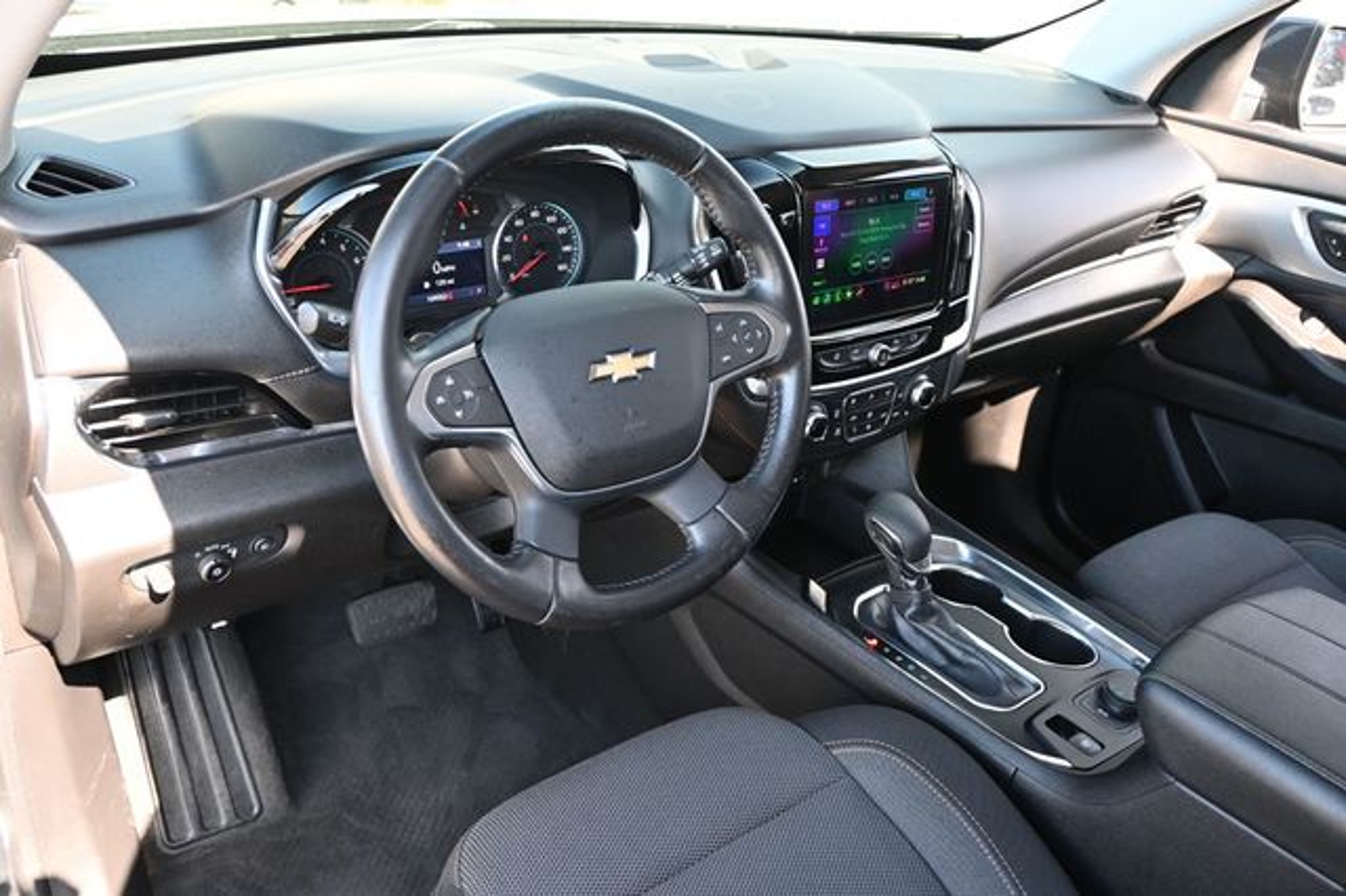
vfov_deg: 43.6
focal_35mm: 30
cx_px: 673
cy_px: 448
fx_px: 1121
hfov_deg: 62.0
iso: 1000
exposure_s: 1/125
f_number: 3.8
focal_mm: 20
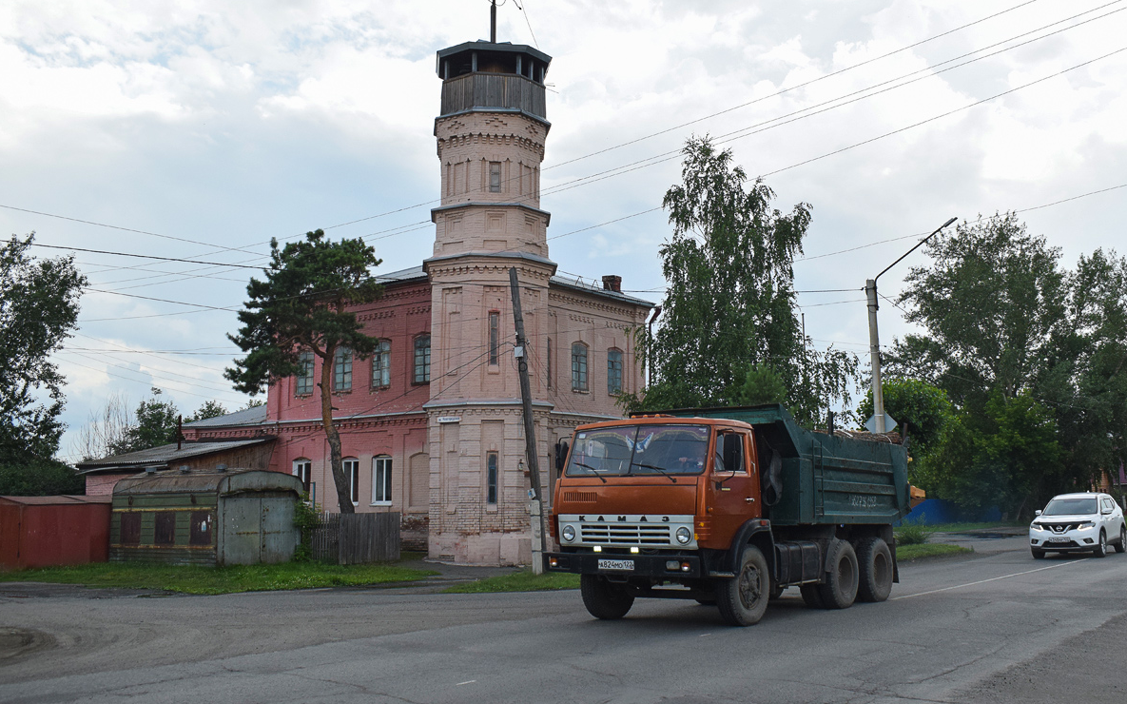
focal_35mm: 33
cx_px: 566
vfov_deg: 38.8
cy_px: 341
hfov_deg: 58.9
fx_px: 998
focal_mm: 21
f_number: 6.3
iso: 800
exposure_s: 1/1000
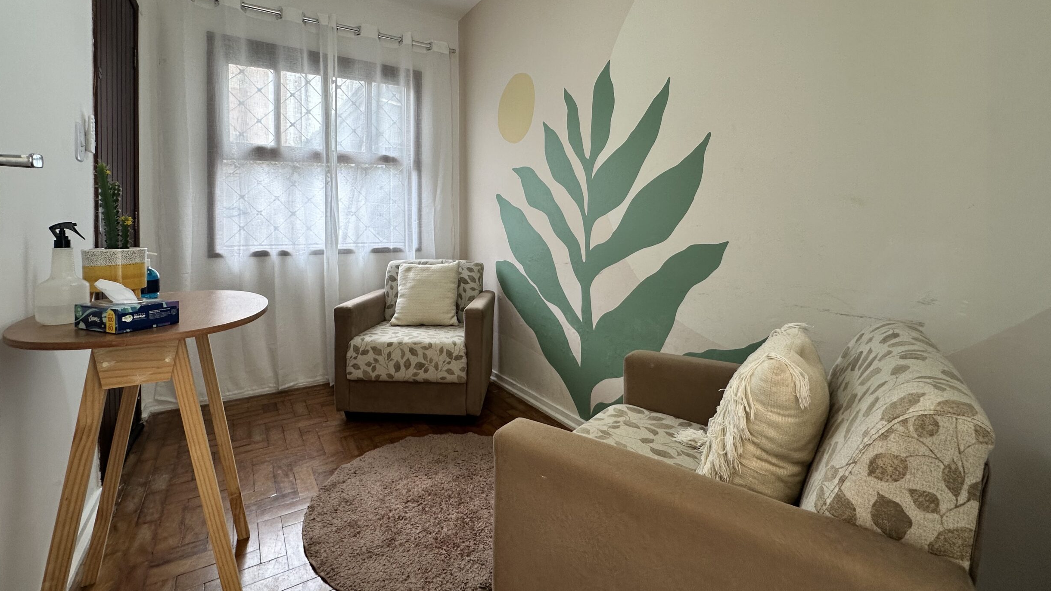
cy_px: 231
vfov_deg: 66.3
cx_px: 501
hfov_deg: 99.3
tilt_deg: -0.6
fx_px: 446
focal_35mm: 16
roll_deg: -0.1
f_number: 2.2
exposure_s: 1/120
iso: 64
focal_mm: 2.22
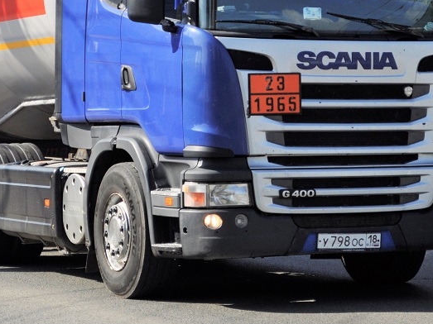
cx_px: 189
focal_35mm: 172
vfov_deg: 8.6
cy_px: 44
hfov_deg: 11.5
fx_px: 2151
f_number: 5.6
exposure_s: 1/1600
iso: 400
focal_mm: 52
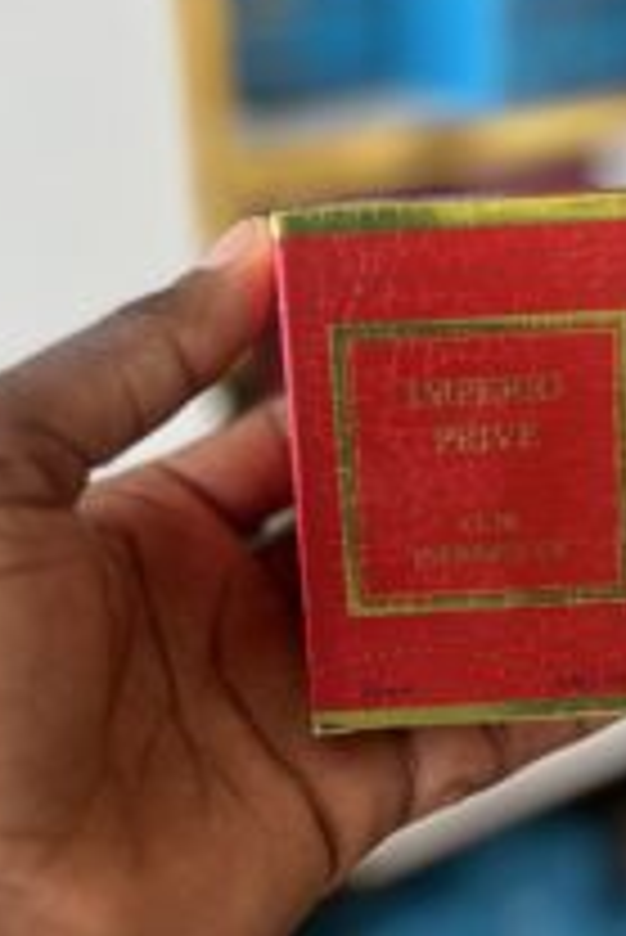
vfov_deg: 35.5
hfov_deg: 24.1
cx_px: 441
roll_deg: +2.7
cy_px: 542
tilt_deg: -26.0
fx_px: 1458
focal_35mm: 56
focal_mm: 5.7
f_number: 1.5
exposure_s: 1/100
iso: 40
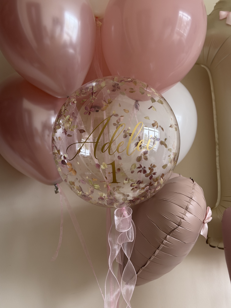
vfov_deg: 39.7
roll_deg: -0.2
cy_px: 154
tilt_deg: +14.6
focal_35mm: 48
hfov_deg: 30.3
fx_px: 427
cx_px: 116
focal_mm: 6.76
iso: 100
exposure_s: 1/60
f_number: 1.78
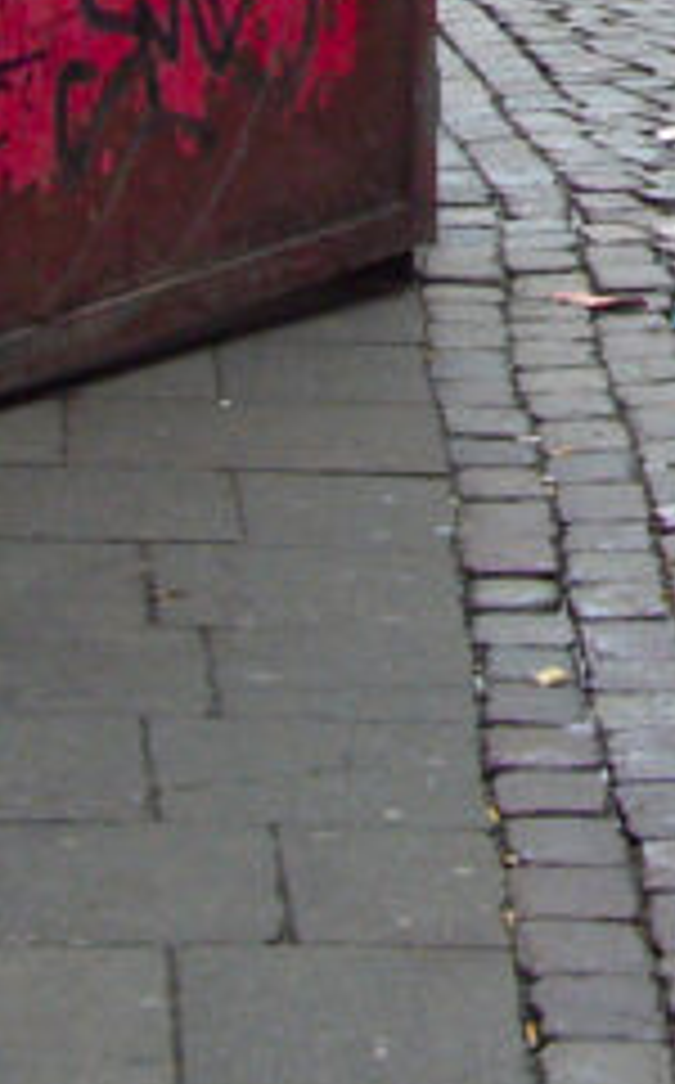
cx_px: 1364
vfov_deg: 11.5
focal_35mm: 176
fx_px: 5196
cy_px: -499
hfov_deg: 7.2
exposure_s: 1/25
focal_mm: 6.4
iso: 100
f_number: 3.2
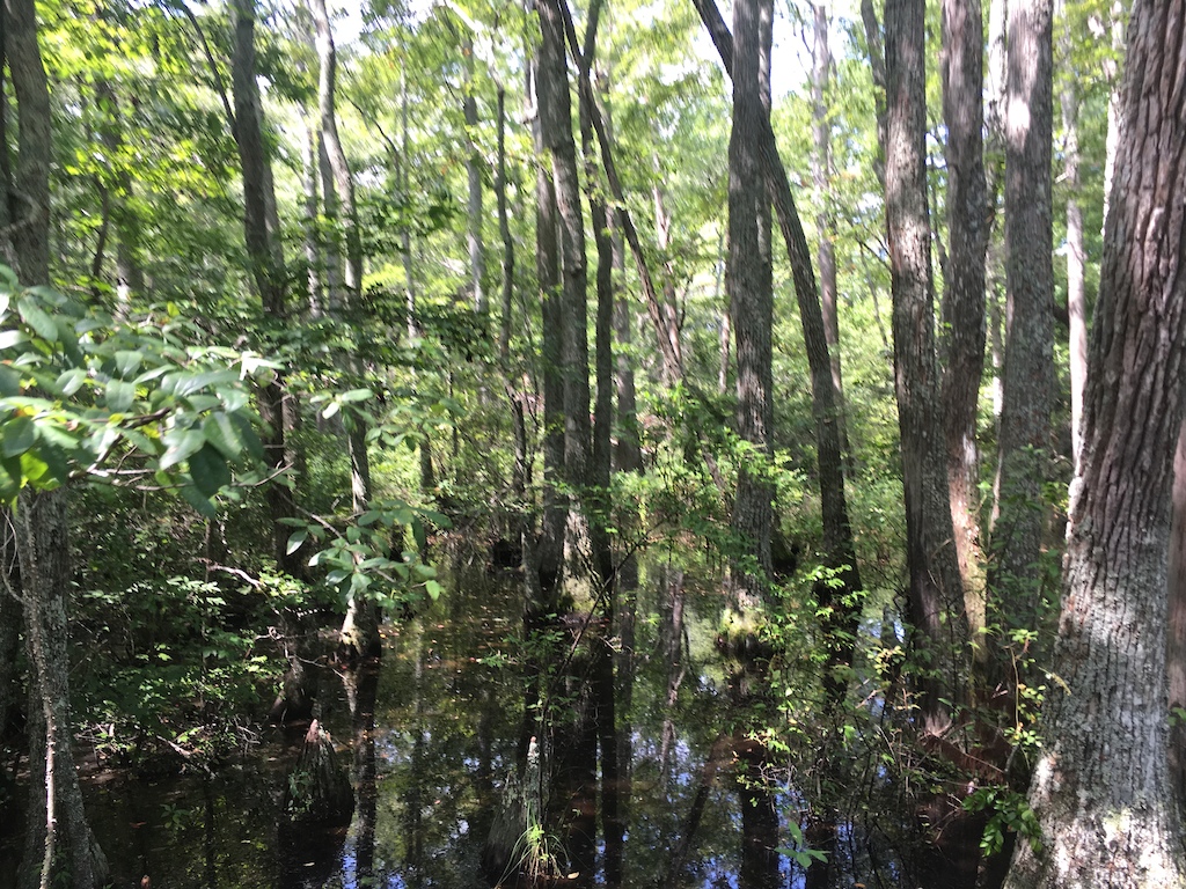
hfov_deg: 61.7
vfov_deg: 48.2
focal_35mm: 29
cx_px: 593
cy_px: 444
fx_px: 994
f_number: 2.2
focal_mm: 4.15
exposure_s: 1/120
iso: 32
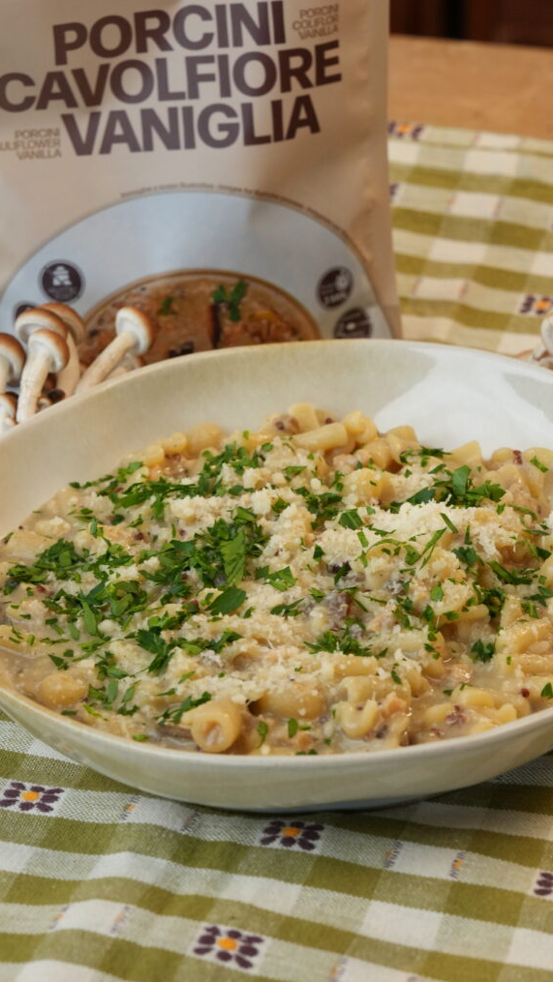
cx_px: 256
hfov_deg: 10.9
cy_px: 494
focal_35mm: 111
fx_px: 2893
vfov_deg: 19.3
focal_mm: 70
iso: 2000
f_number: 8
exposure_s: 1/100
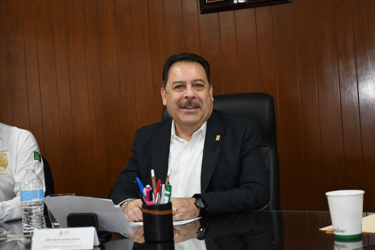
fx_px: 594
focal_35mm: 57
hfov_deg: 35.1
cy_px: 125
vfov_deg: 23.8
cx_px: 188
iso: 1600
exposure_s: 1/100
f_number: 4.2
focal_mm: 38
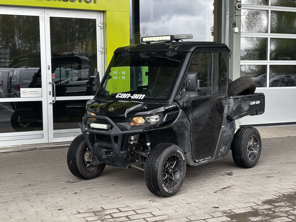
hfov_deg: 36.8
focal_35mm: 52
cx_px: 148
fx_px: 445
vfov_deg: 28.0
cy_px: 111
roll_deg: +0.4
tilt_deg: -5.5
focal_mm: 5.96
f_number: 1.6
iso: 32
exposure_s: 1/151
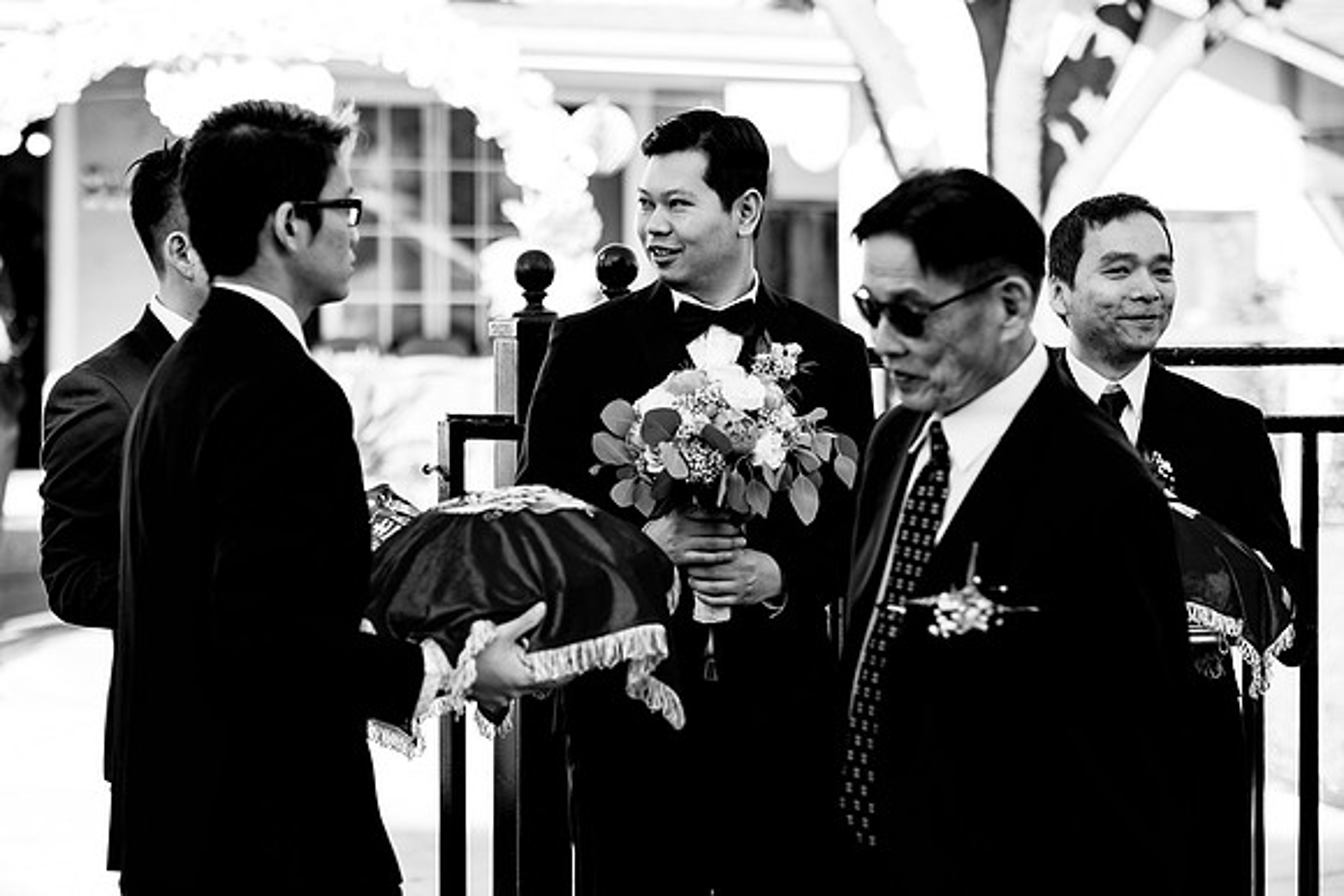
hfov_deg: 20.2
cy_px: 419
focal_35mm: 101
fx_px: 3772
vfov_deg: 13.6
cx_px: 540
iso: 250
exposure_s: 1/1250
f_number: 2
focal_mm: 56
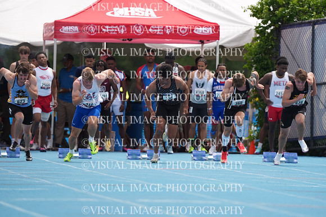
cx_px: 163
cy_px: 108
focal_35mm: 600
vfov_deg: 2.3
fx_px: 5434
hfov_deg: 3.4
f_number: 6.3
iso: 500
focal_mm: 600
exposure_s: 1/1600
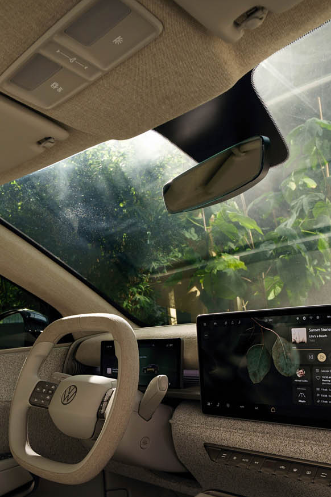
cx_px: 146
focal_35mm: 33
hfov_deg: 39.9
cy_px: 341
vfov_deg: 55.7
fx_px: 455
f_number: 5.6
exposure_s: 1/160
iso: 160
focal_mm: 15
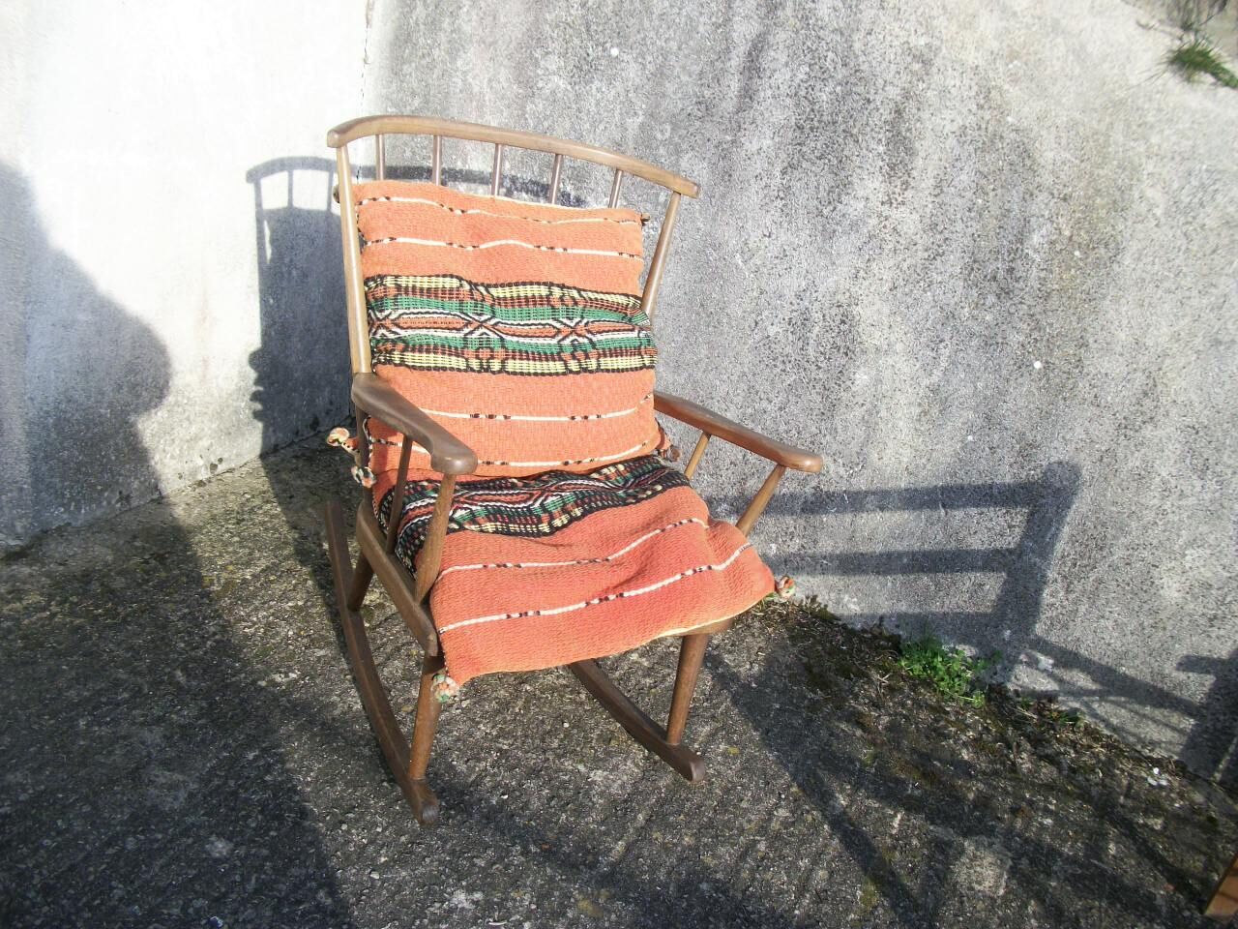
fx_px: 1144
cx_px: 619
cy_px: 464
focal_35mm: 32
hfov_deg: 56.8
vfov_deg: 44.2
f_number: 8.8
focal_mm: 5.7
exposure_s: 1/60
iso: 80
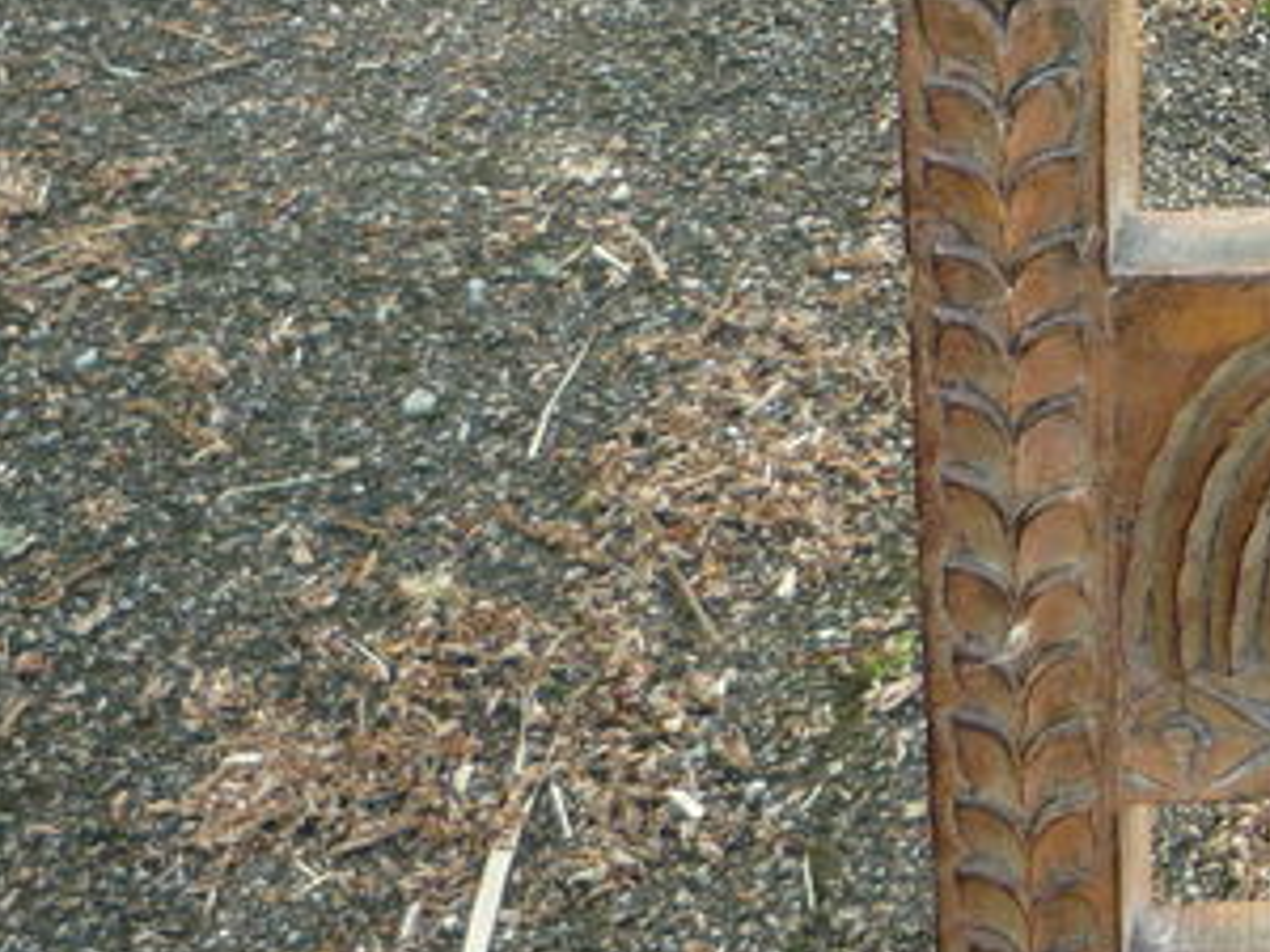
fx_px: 3669
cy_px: -254
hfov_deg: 17.6
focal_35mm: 100
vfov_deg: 14.2
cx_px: 1905
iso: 100
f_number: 3.3
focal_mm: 5.2
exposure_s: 1/40
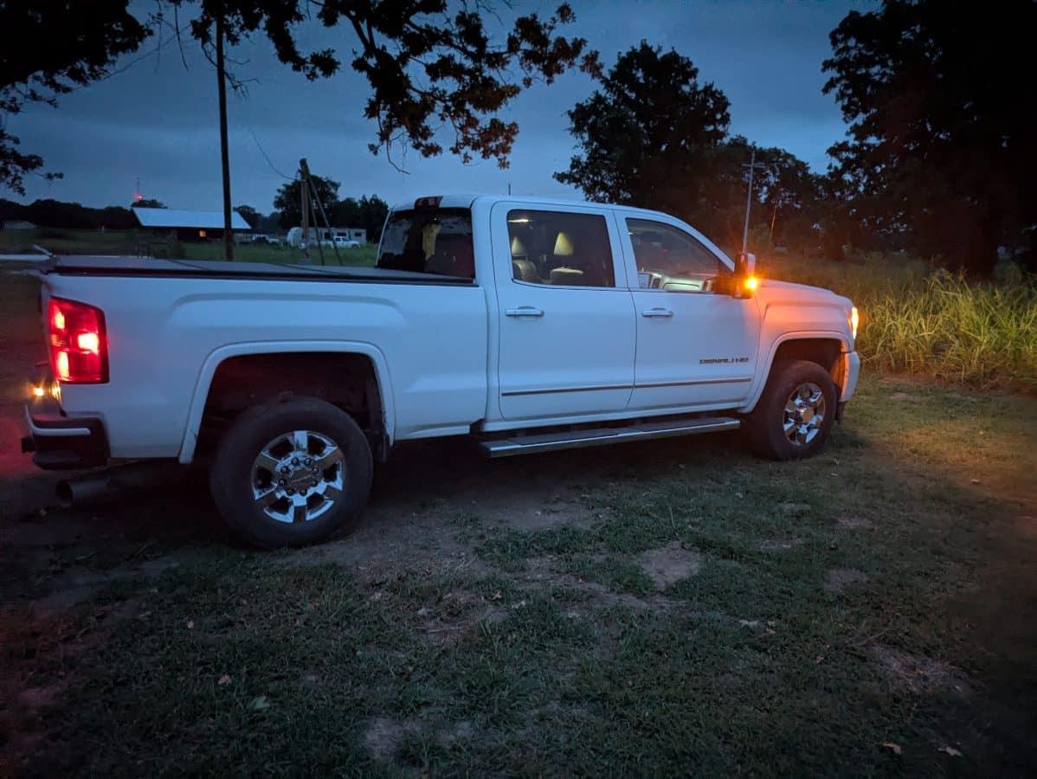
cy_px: 390
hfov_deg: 69.4
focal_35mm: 25
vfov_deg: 54.9
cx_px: 518
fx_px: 749
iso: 2697
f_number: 1.89
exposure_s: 1/10
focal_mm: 5.43
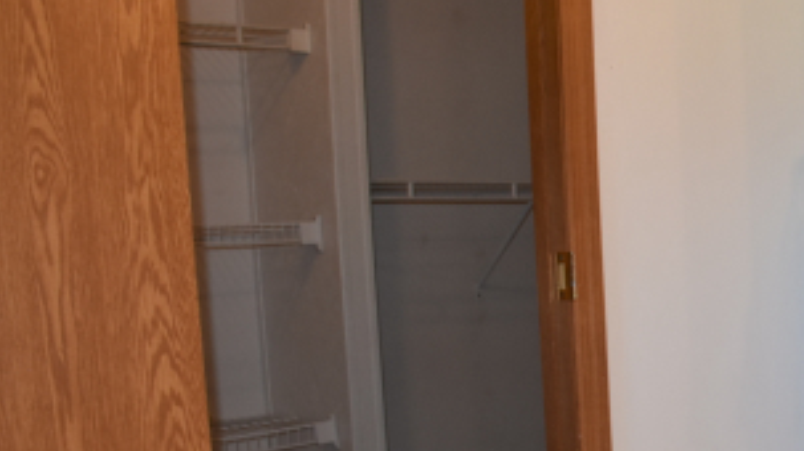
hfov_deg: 26.6
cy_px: 430
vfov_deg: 16.9
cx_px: 982
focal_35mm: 70
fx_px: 1491
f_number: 3.5
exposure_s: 1/60
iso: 450
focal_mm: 18
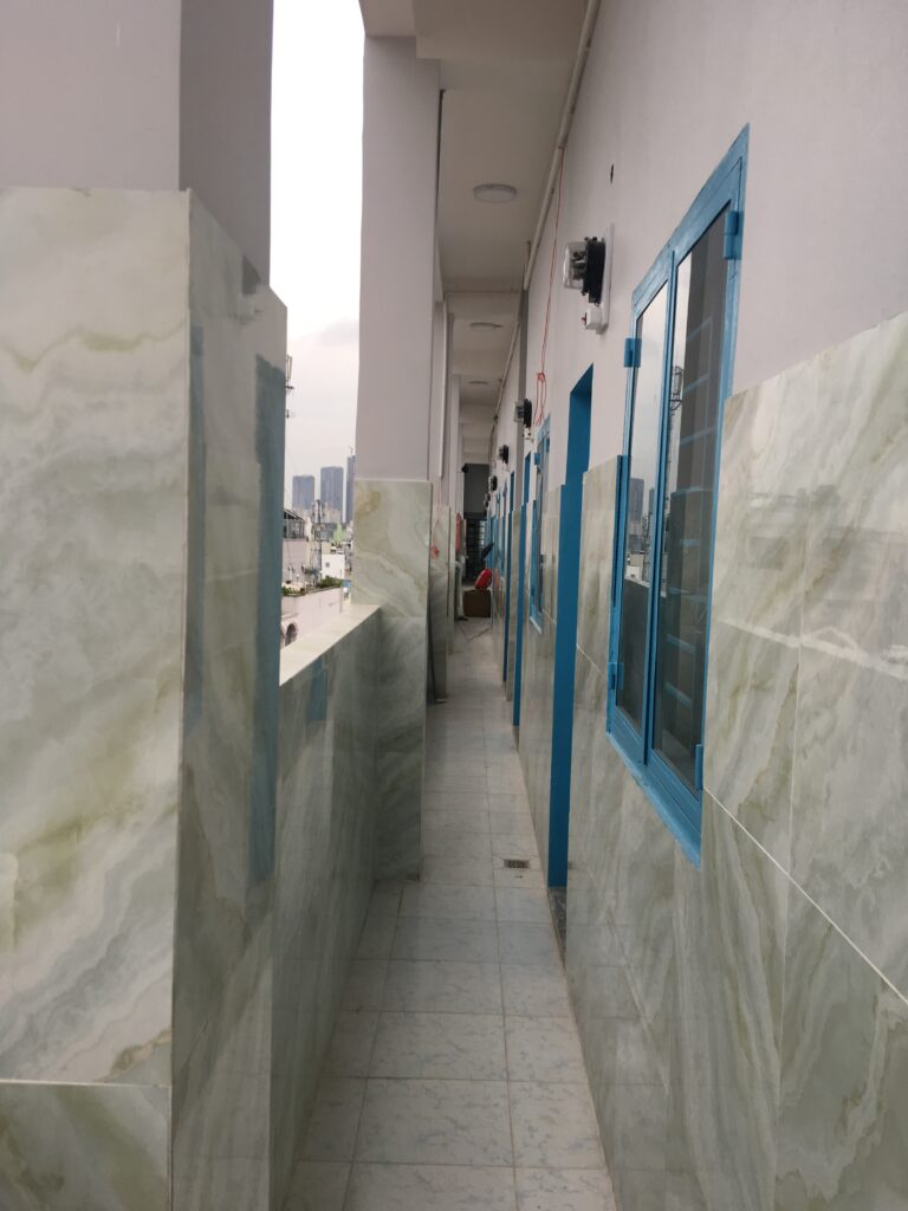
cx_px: 454
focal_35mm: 29
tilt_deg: -3.0
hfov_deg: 48.2
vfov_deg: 61.7
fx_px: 1014
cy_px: 606
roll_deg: -1.7
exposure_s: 1/100
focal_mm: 4.15
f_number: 2.2
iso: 32
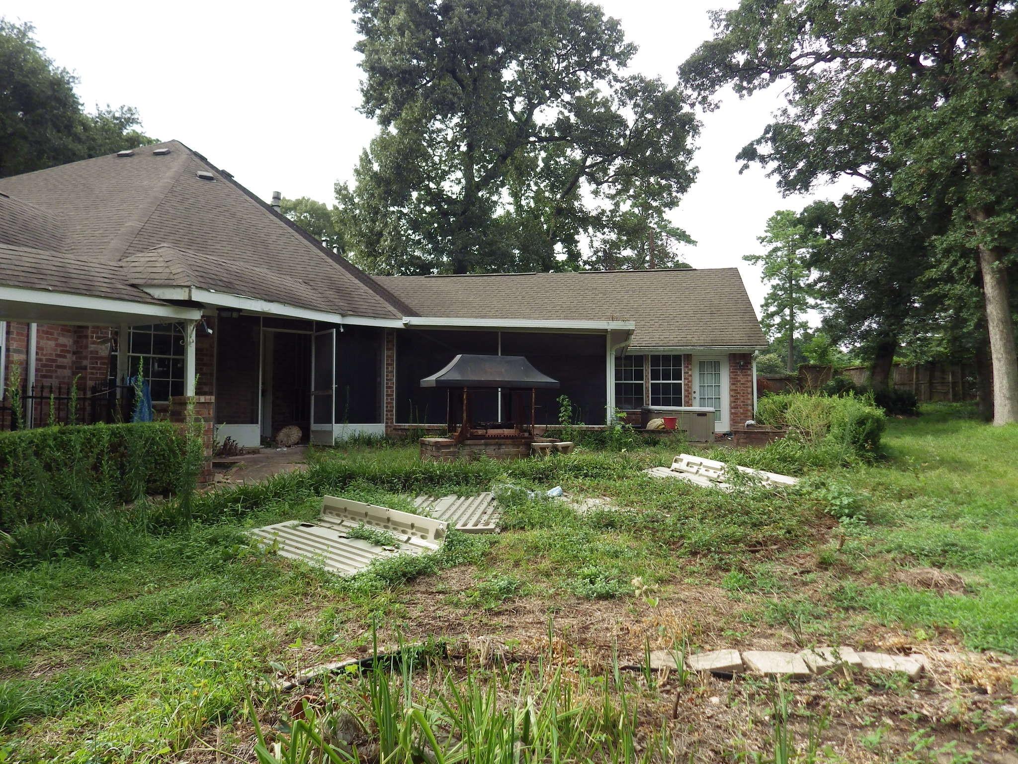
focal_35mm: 22
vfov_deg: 61.1
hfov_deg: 76.4
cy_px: 382
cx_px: 509
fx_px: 647
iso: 100
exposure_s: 1/160
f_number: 3.1
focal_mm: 4
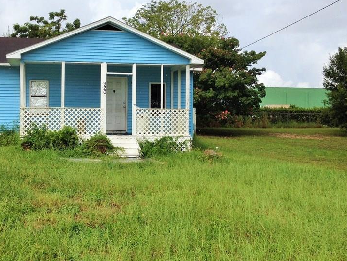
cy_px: 112
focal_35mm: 50
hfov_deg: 38.1
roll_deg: -1.0
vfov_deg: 29.1
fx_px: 501
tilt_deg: -0.2
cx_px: 144
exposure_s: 1/1381
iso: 50
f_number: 2.4
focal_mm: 4.28
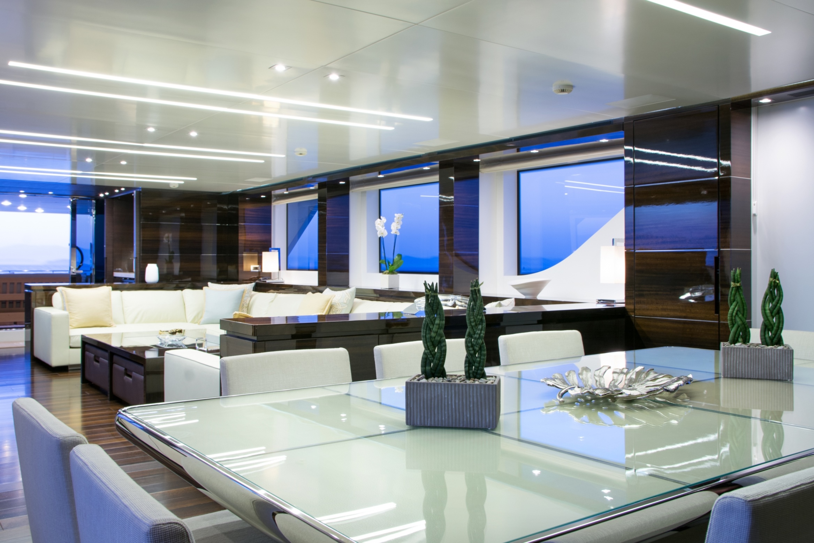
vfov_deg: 40.0
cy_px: 272
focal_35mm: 33
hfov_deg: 57.2
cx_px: 407
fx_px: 746
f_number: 9
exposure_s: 1/1.67
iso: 125
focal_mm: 22
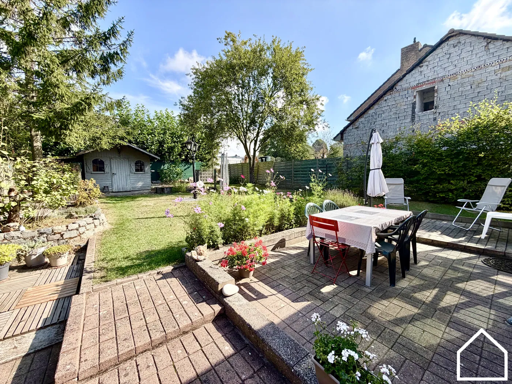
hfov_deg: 102.1
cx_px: 256
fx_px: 207
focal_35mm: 14
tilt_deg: -4.6
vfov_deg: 85.7
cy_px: 192
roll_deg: +0.3
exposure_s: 1/569
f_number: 2.2
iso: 40
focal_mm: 2.22
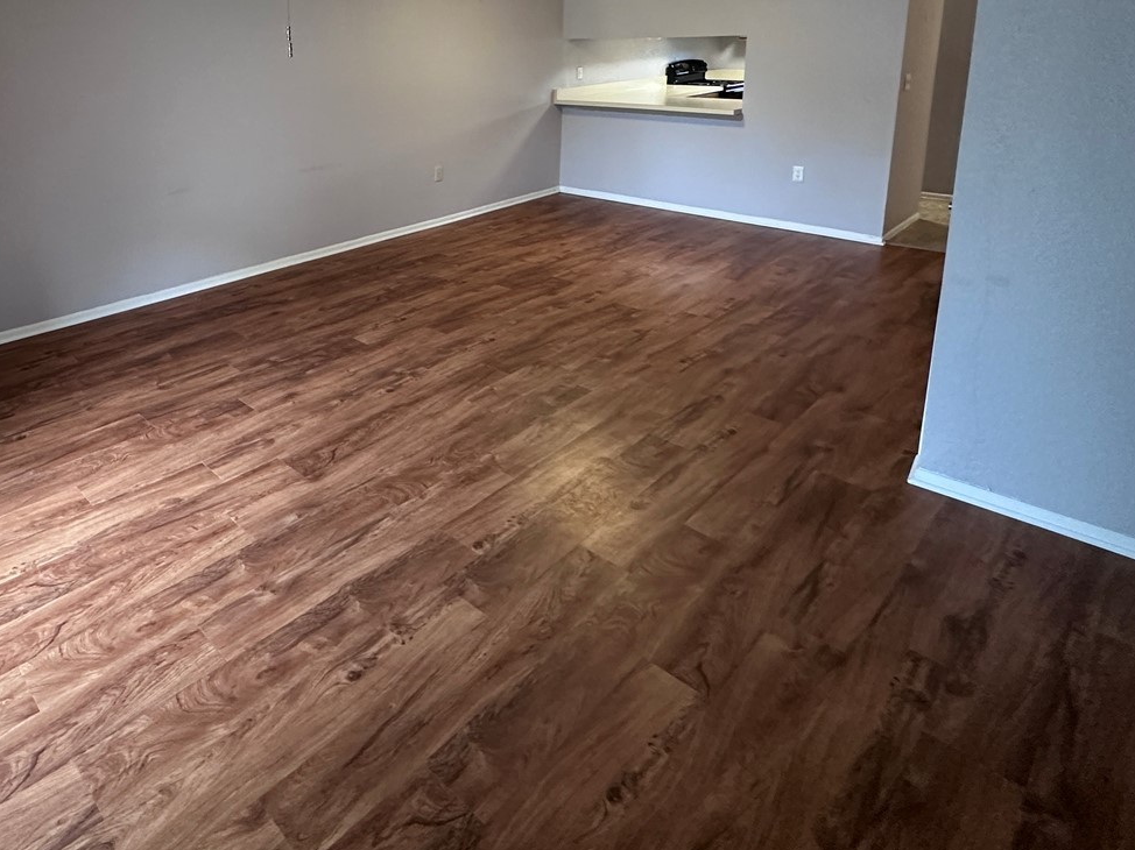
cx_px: 351
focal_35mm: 23
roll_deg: +1.7
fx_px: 754
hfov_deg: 71.1
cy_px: 177
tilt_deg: -11.1
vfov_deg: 55.0
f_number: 2.2
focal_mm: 2.22
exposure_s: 1/60
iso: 400
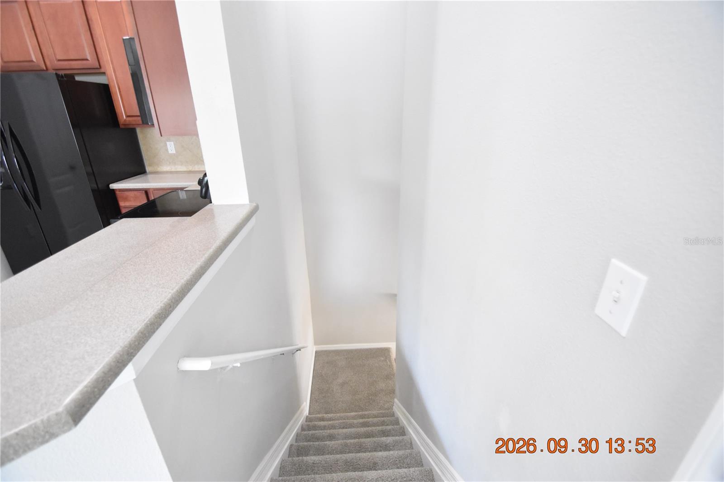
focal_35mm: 15
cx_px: 362
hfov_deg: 100.4
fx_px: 302
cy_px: 241
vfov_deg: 77.3
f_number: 3.5
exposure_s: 1/60
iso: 3600
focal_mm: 10
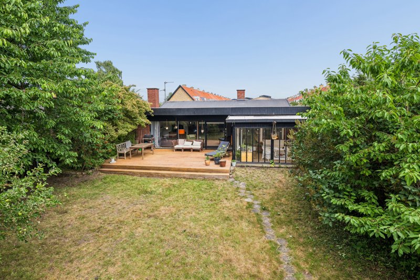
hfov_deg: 90.0
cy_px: 140
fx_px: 210
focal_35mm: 18
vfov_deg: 67.4
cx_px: 210
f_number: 8
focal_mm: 18
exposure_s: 1/200
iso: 125
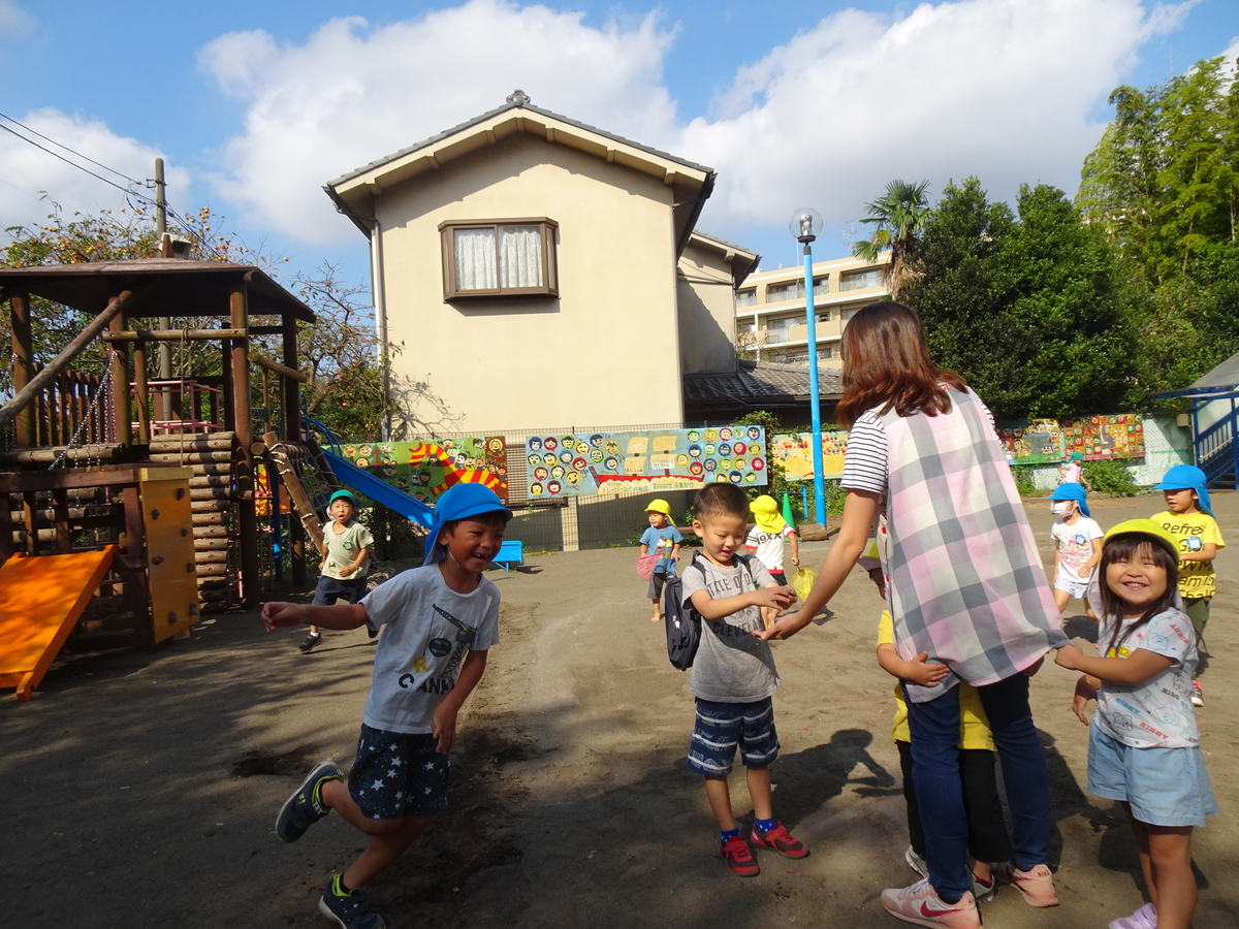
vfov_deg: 56.8
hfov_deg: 71.6
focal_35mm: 24
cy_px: 464
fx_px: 859
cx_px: 620
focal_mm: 4.1
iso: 80
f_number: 3.5
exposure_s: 1/1000
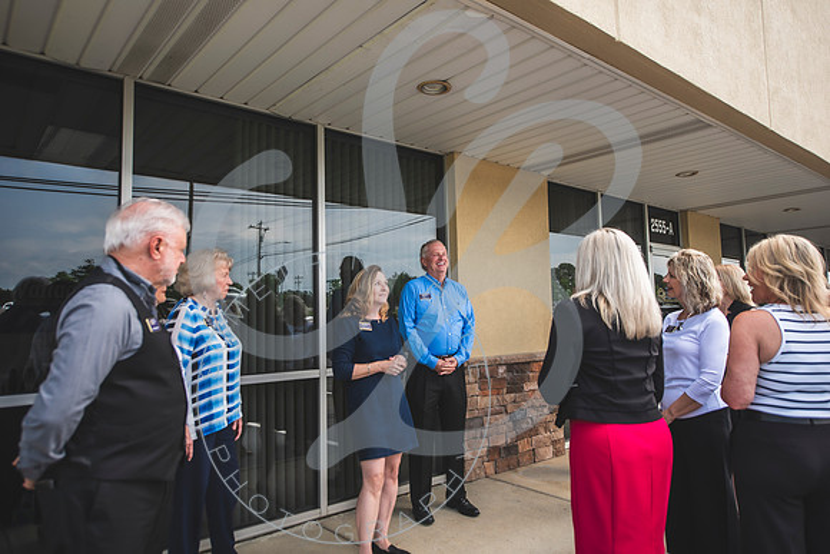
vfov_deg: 53.2
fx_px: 553
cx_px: 415
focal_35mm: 24
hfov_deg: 73.7
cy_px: 277
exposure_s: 1/400
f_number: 2.8
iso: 100
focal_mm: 24
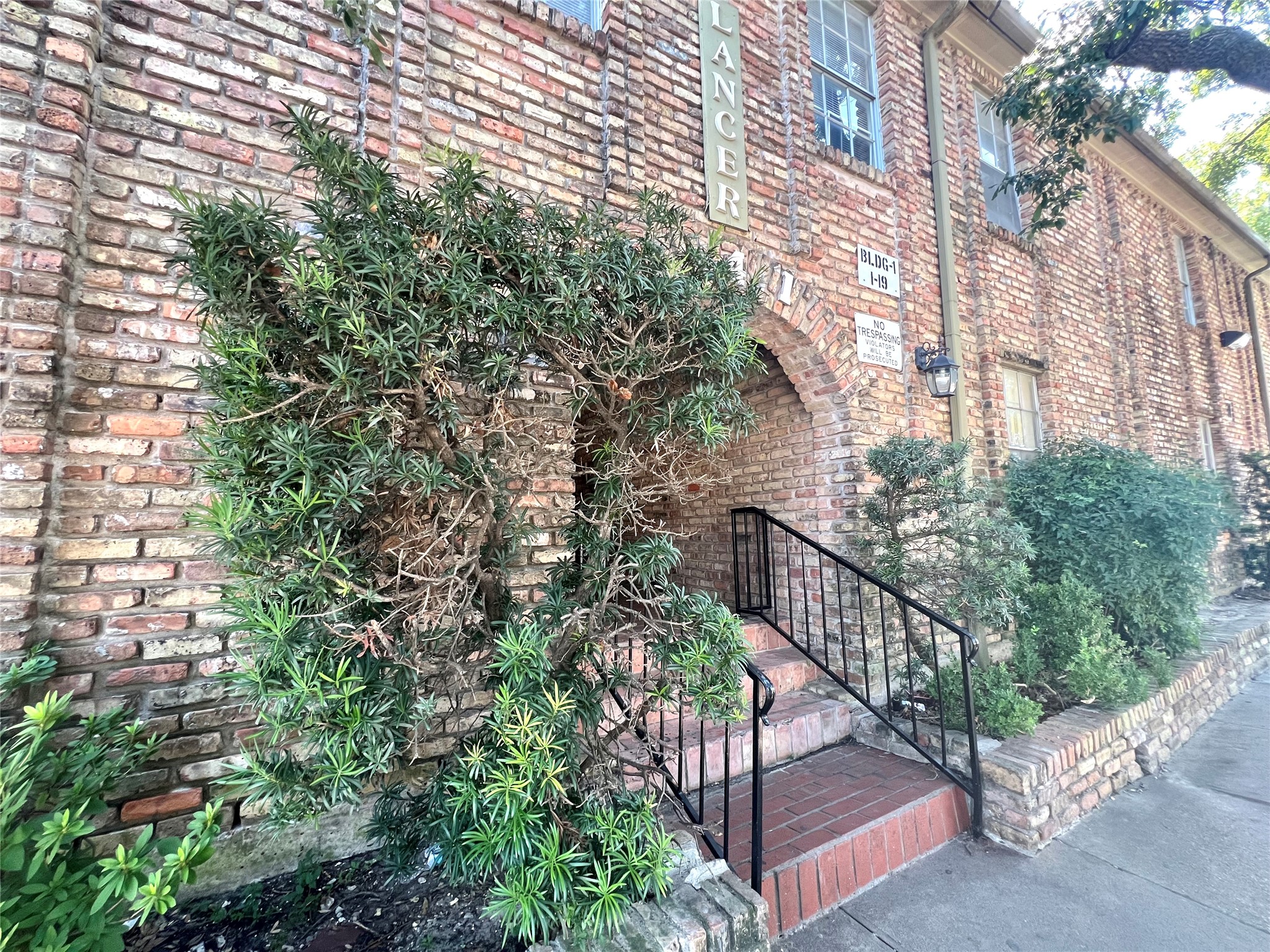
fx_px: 477
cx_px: 635
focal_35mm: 13
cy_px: 476
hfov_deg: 106.2
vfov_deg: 89.9
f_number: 1.8
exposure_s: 1/99
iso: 125
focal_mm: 1.57
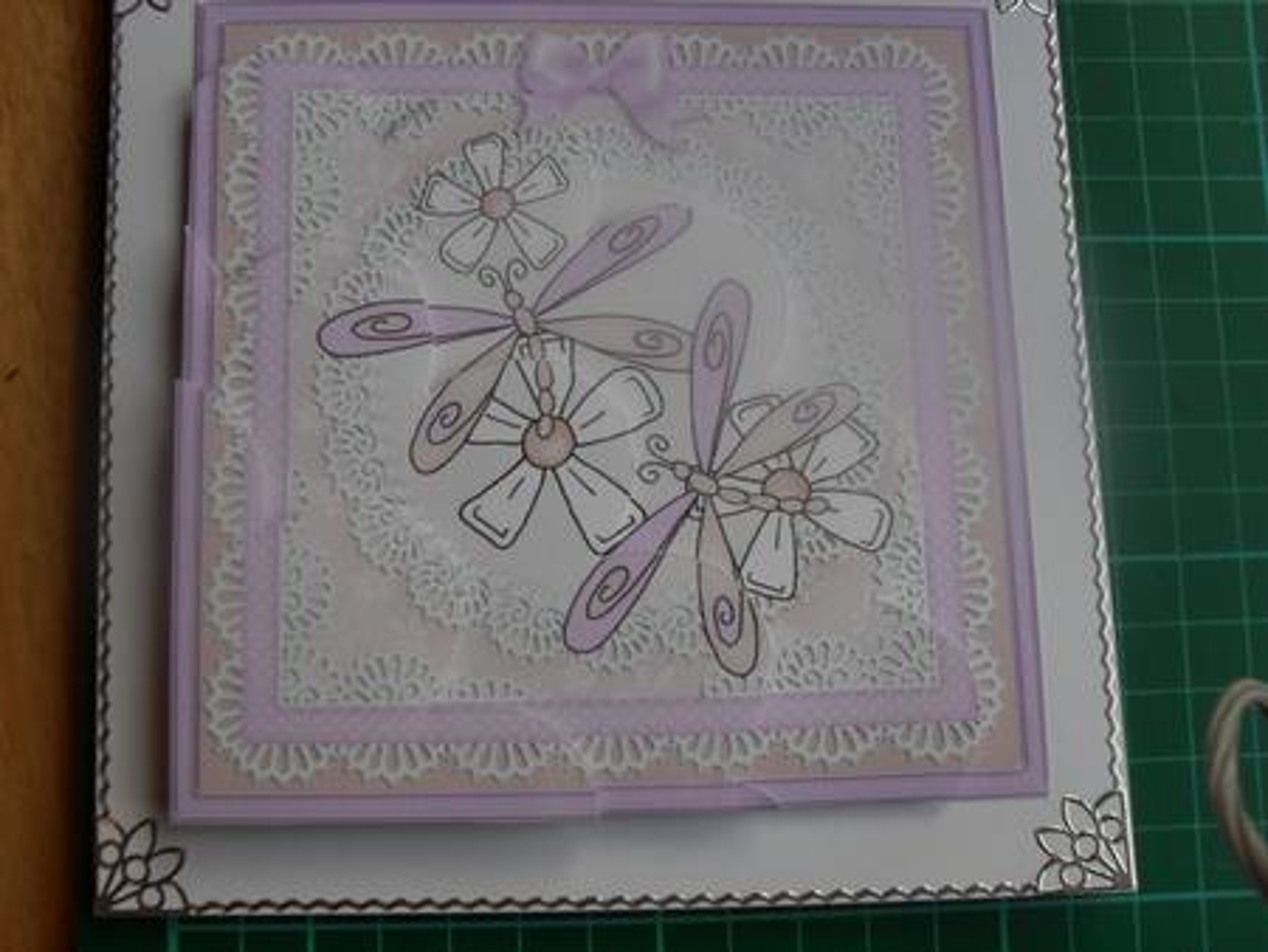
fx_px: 1283
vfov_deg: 40.7
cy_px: 476
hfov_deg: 52.6
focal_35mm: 35
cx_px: 634
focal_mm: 6.3
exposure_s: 1/45
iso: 100
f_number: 3.2
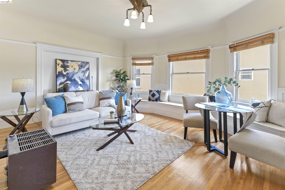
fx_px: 125
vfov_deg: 74.4
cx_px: 142
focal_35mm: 16
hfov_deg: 97.5
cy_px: 95
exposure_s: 1/1.67
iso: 200
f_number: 10
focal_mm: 15.8
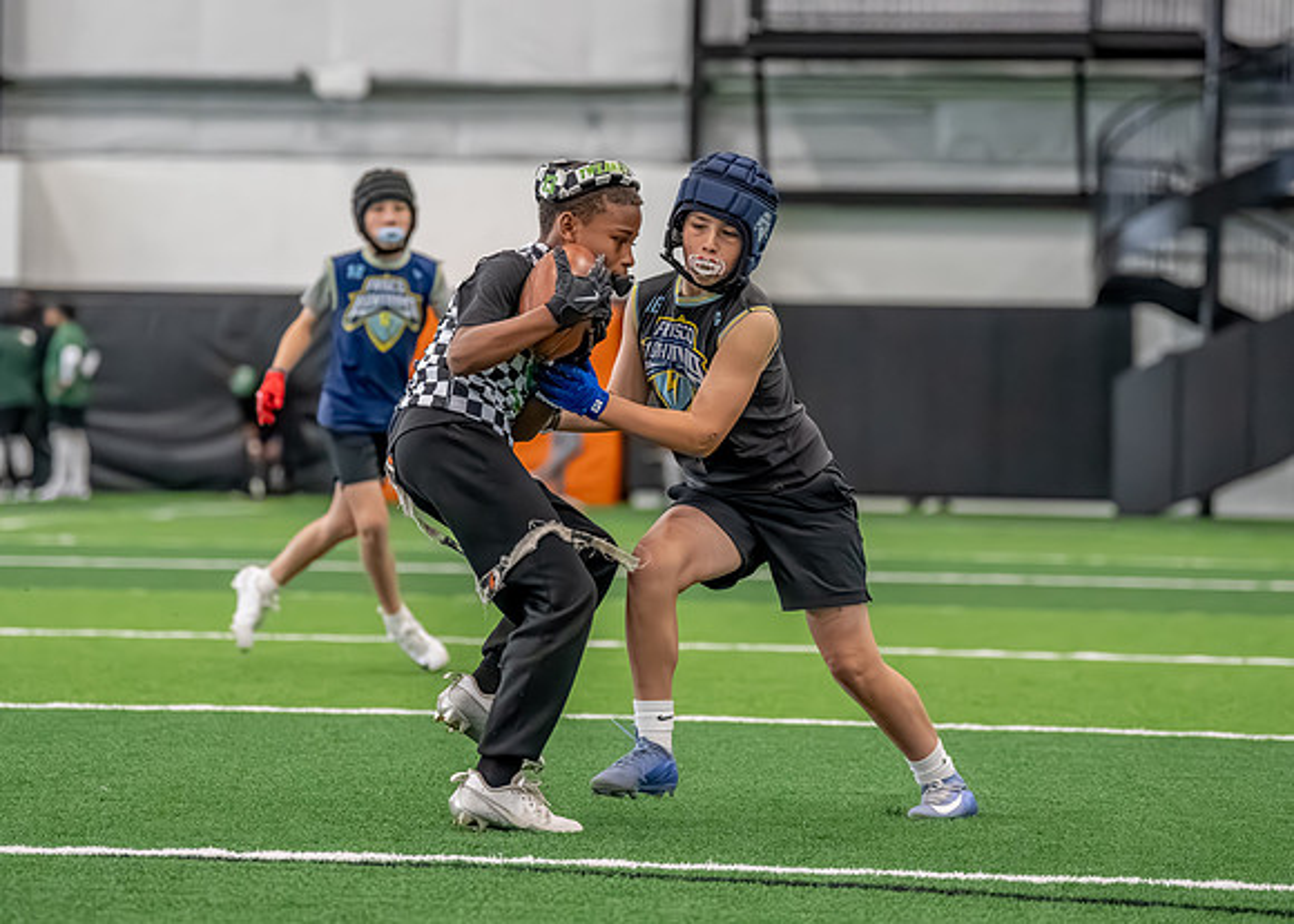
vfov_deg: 9.8
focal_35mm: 147
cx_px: 620
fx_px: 5404
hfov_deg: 13.7
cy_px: 389
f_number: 2.8
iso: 6400
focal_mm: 108
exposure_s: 1/1000
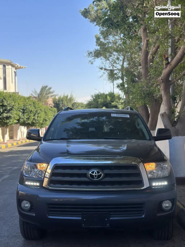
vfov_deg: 39.7
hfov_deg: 30.3
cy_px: 124
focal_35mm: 48
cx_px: 92
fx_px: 342
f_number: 1.78
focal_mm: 6.86
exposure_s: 1/2410
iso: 80
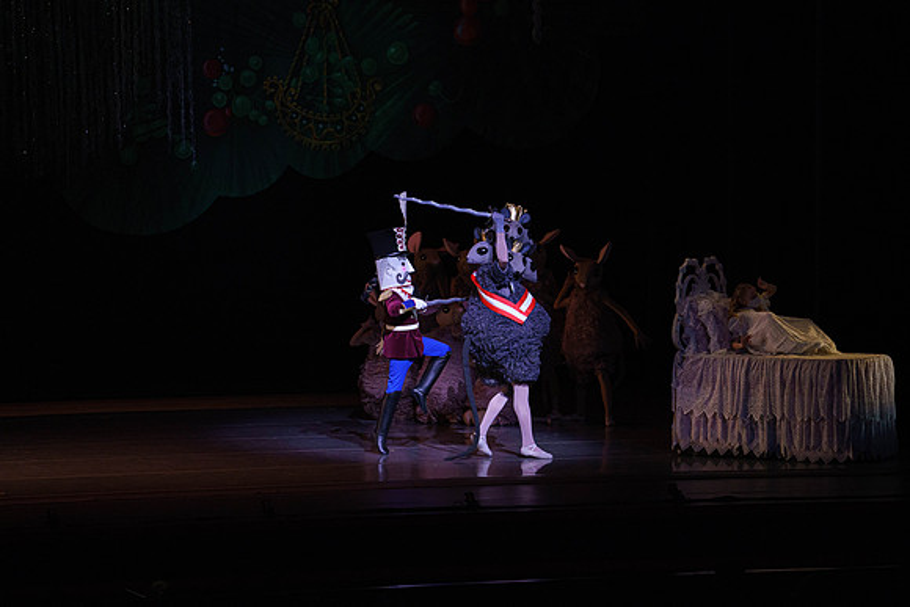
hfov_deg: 11.5
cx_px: 455
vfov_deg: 7.7
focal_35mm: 179
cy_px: 304
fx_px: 4526
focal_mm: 179
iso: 5000
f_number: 9
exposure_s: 1/320
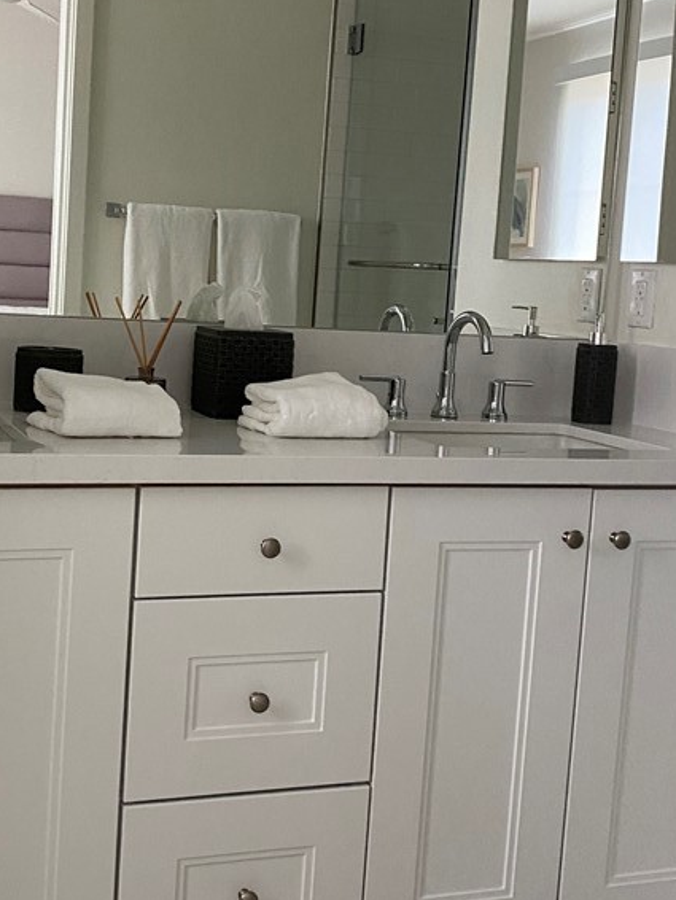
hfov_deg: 30.6
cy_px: 399
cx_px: 212
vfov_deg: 40.4
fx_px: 1223
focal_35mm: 47
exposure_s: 1/60
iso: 320
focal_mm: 4.25
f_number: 1.8
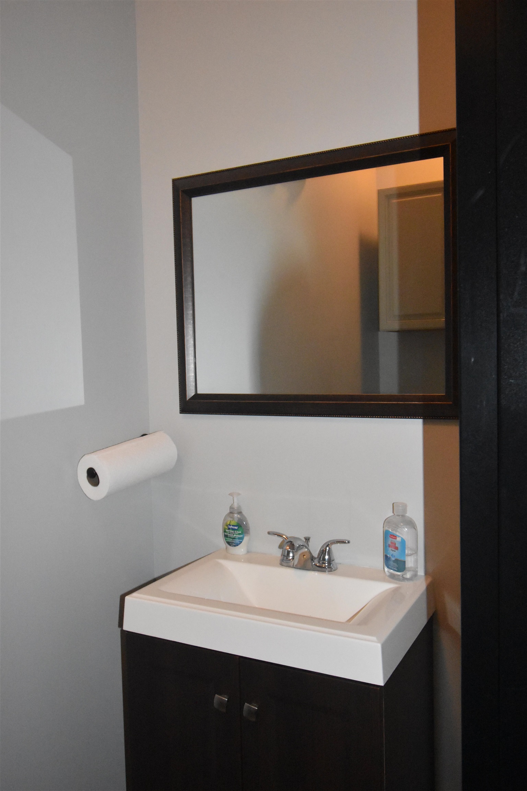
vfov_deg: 61.9
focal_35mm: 30
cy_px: 396
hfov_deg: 43.6
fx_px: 659
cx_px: 264
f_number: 5.6
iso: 6400
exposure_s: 1/60
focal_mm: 20
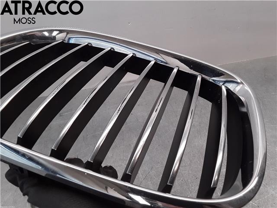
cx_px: 138
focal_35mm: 28
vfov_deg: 49.7
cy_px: 104
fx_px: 224
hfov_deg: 63.4
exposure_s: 1/100
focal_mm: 2.91
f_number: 1.9
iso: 40
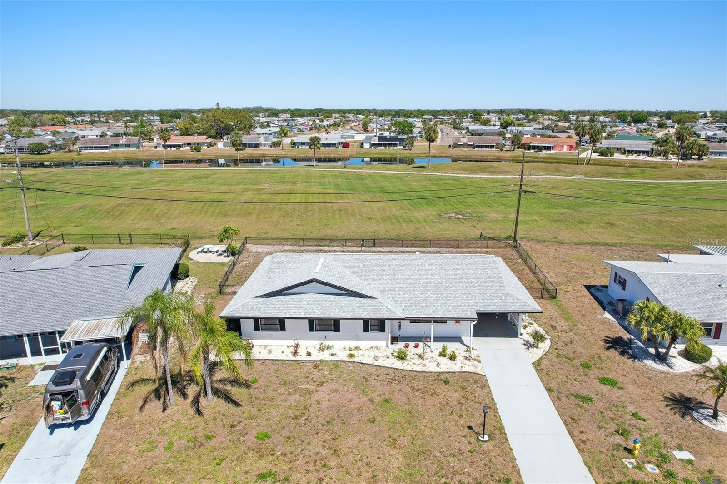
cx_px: 364
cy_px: 242
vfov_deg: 57.2
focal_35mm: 22
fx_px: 444
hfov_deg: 78.6
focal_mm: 8.4
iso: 100
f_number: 2.8
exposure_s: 1/640
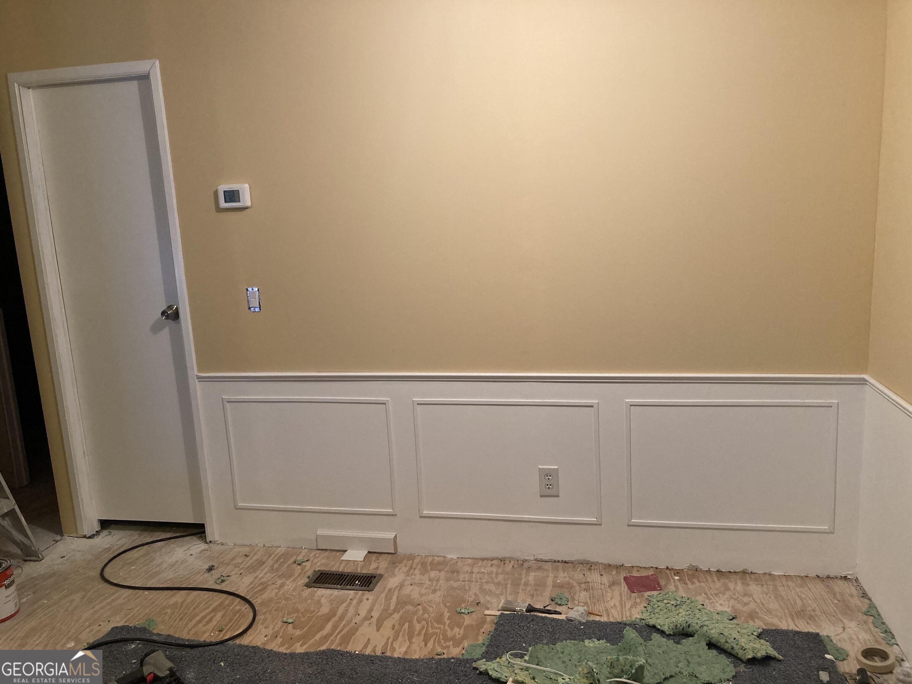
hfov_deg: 63.4
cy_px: 342
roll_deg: +2.8
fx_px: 738
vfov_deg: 49.7
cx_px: 456
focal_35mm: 28
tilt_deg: -9.9
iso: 200
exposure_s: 1/60
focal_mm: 3.99
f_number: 1.8
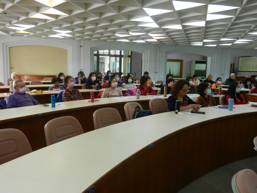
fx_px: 215
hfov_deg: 61.7
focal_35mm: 29
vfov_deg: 48.2
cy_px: 96
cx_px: 128
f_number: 3.6
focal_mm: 5.1
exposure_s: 1/30
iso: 400
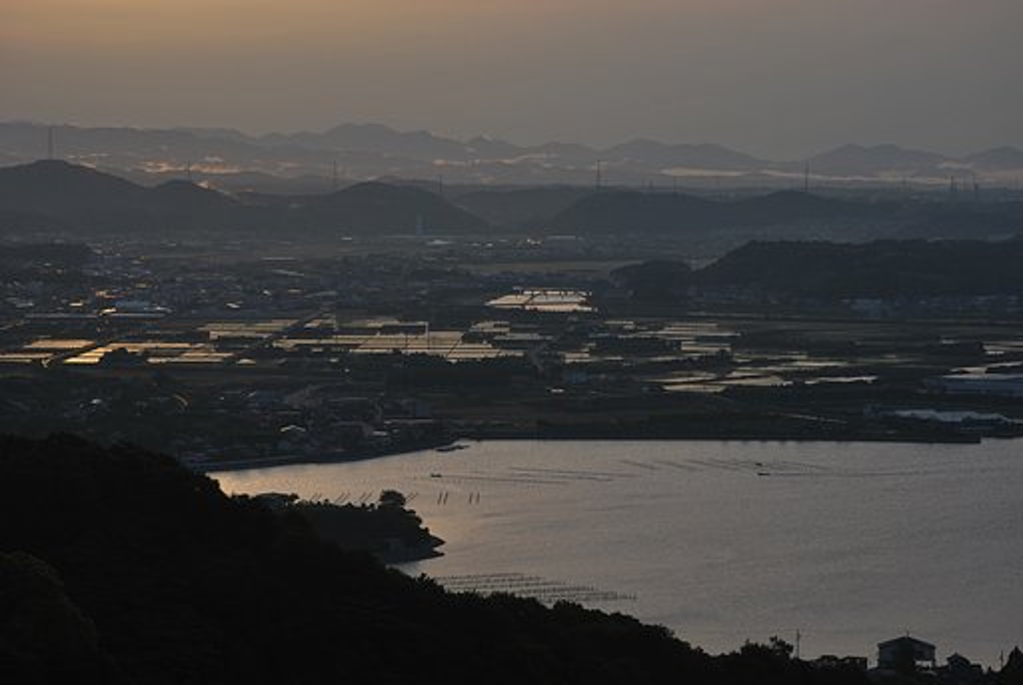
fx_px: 3500
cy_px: 342
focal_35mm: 123
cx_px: 512
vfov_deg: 11.2
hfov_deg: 16.6
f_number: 8
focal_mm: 82
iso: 100
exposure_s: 1/320
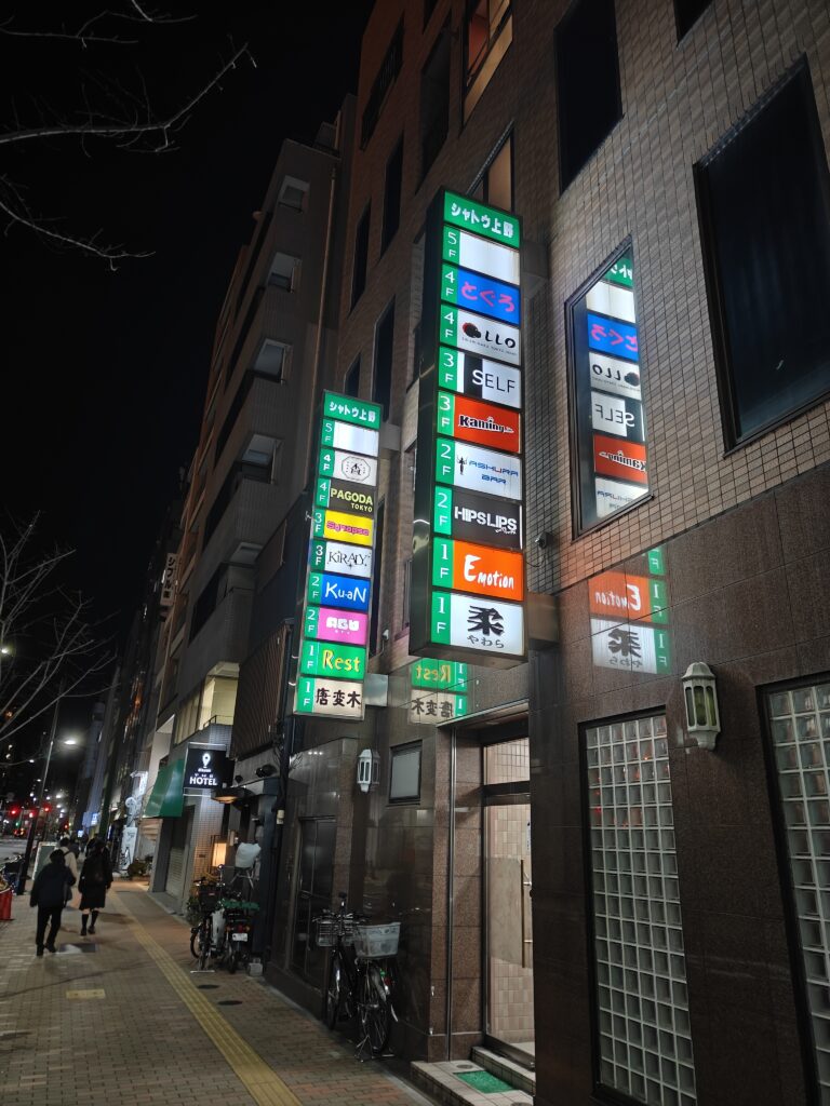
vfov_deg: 71.6
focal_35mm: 24
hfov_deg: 56.8
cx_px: 415
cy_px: 553
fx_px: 767
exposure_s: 1/33
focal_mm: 5.59
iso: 1250
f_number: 1.8
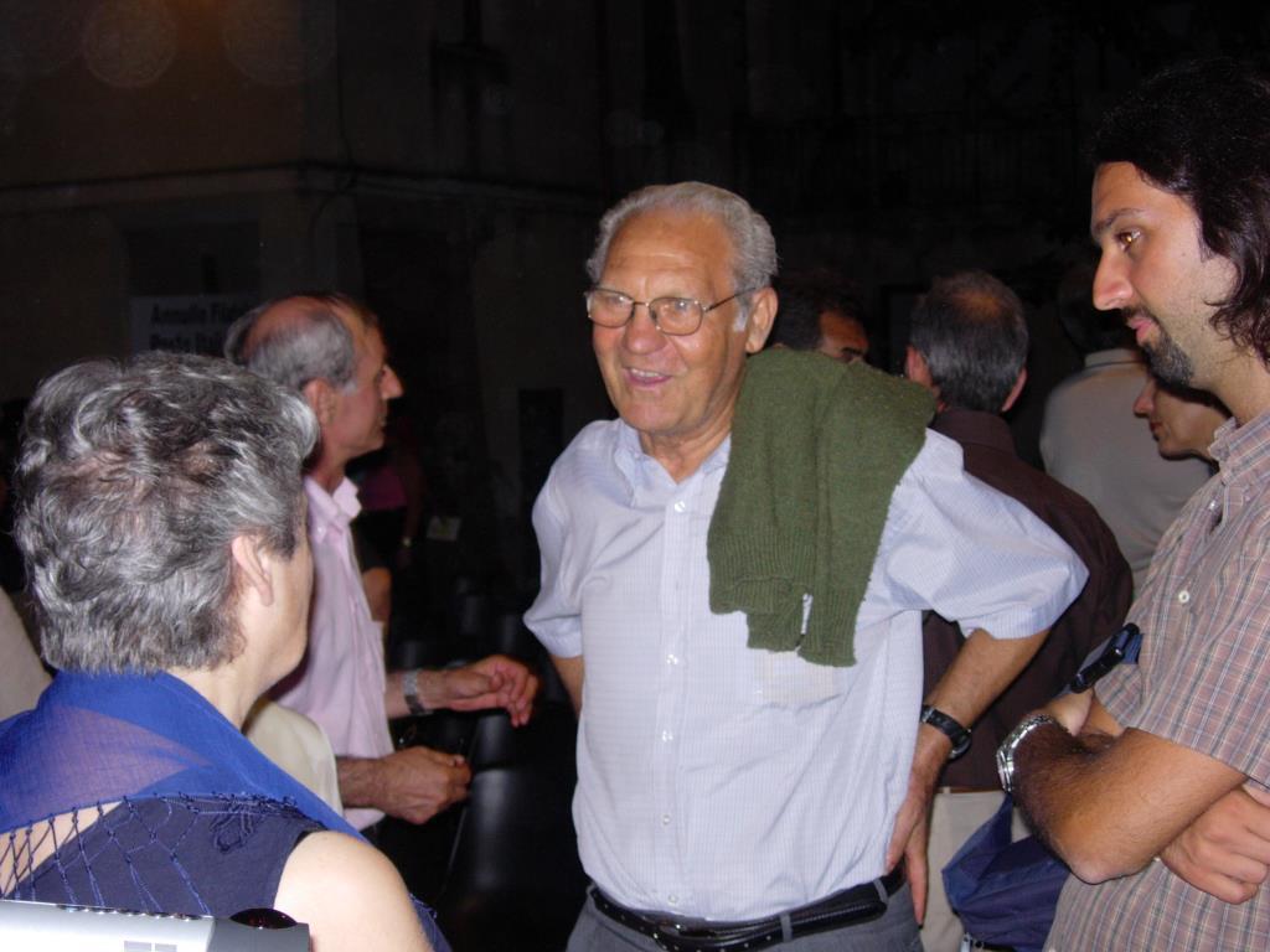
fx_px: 2238
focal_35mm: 61
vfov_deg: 24.0
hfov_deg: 31.7
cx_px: 635
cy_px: 476
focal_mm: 12.7
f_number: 3.5
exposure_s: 1/76.1
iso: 94
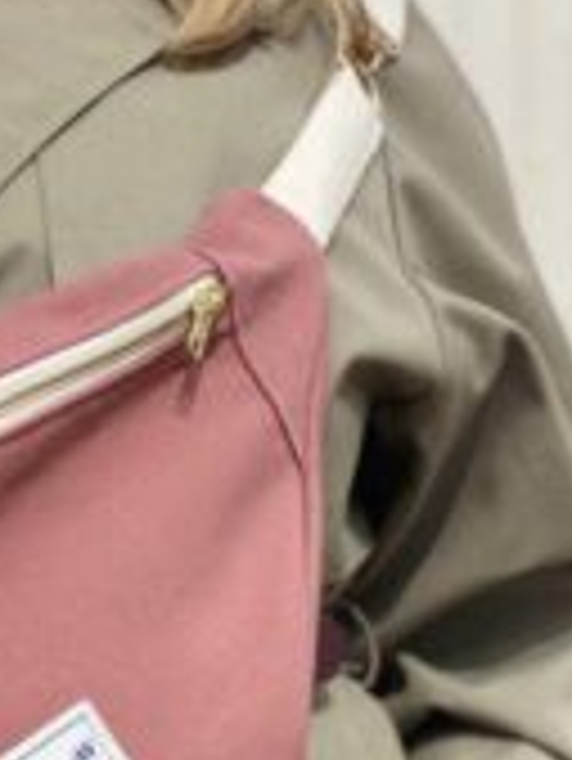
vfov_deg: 14.9
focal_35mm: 131
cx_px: -104
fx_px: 2883
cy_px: 645
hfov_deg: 11.1
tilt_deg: -4.7
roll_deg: +1.8
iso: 20
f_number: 2
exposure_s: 1/1170
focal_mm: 6
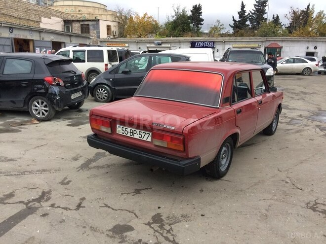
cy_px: 122
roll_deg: +1.1
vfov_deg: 48.2
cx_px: 163
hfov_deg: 61.7
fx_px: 273
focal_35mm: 29
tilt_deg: -13.5
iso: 50
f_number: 2.2
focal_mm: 4.15
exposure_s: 1/33
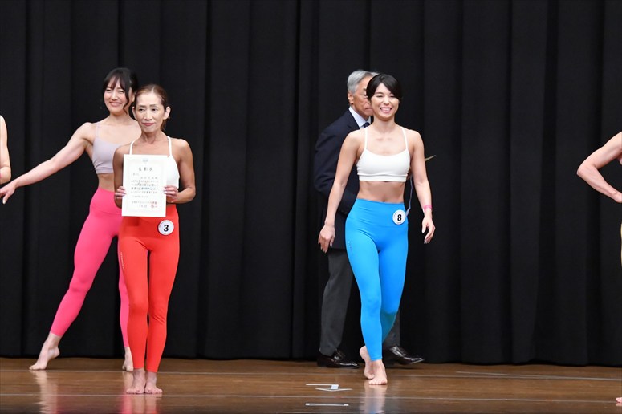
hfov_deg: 9.2
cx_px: 311
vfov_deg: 6.1
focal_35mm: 225
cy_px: 207
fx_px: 3886
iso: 8000
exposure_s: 1/400
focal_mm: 150
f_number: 5.6
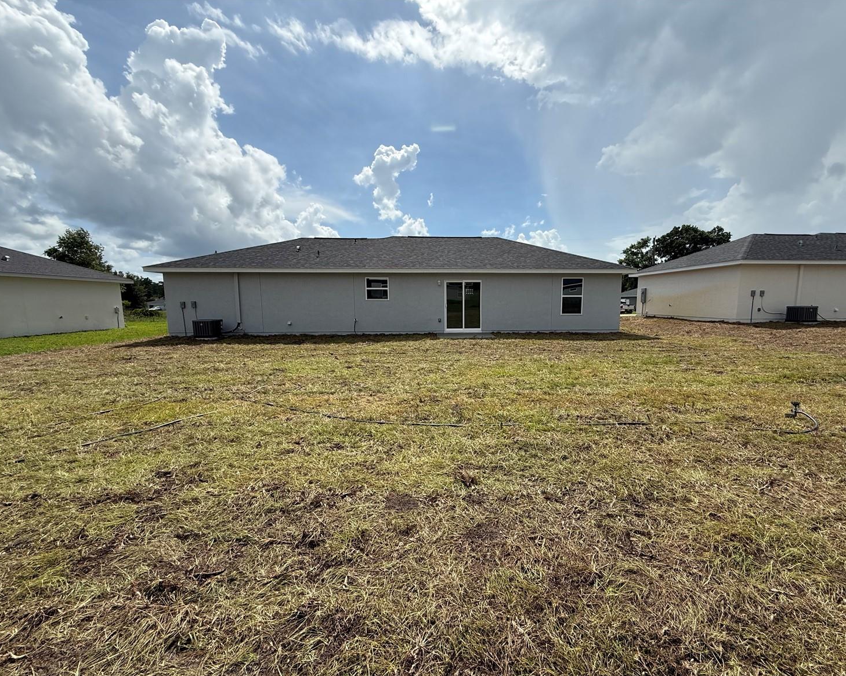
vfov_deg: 84.0
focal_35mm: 15
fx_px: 376
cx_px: 459
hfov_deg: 96.6
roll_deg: +0.9
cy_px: 347
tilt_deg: -5.9
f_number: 2.2
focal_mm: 2.22
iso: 50
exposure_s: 1/2611
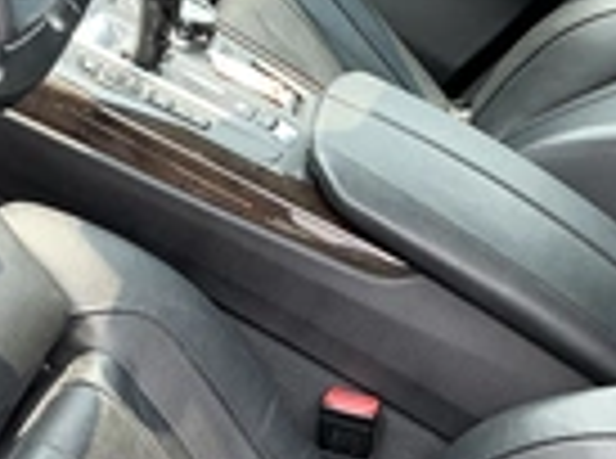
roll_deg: -42.6
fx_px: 1455
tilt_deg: -34.2
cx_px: 351
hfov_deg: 23.9
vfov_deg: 17.4
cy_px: 477
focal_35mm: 82
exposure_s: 1/122
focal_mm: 3
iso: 25
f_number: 1.8
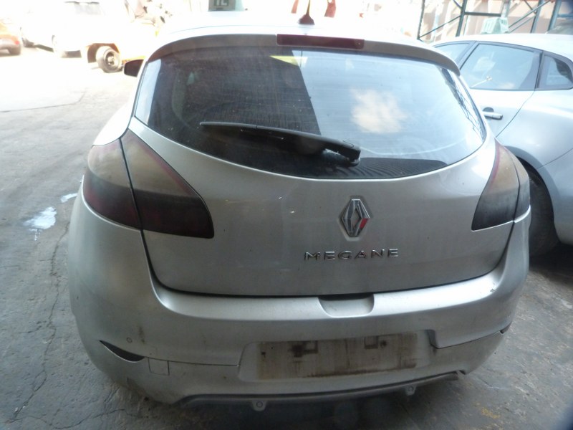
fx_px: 414
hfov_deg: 69.4
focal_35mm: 25
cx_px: 286
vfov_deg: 54.9
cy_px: 215
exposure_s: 1/60
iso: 250
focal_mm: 4.5
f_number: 2.8
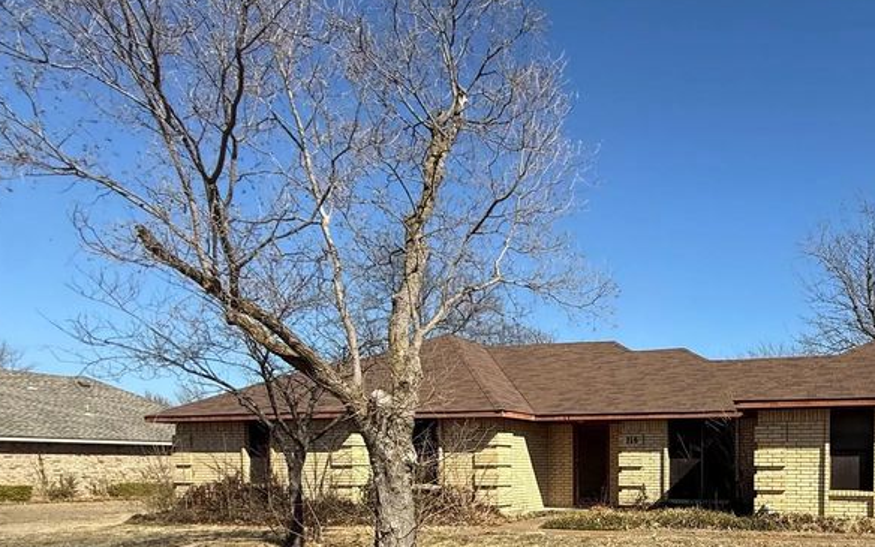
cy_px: 487
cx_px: 697
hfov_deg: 64.4
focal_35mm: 26
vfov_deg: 43.7
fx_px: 620
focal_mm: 2.22
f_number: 2.2
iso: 50
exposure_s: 1/1848
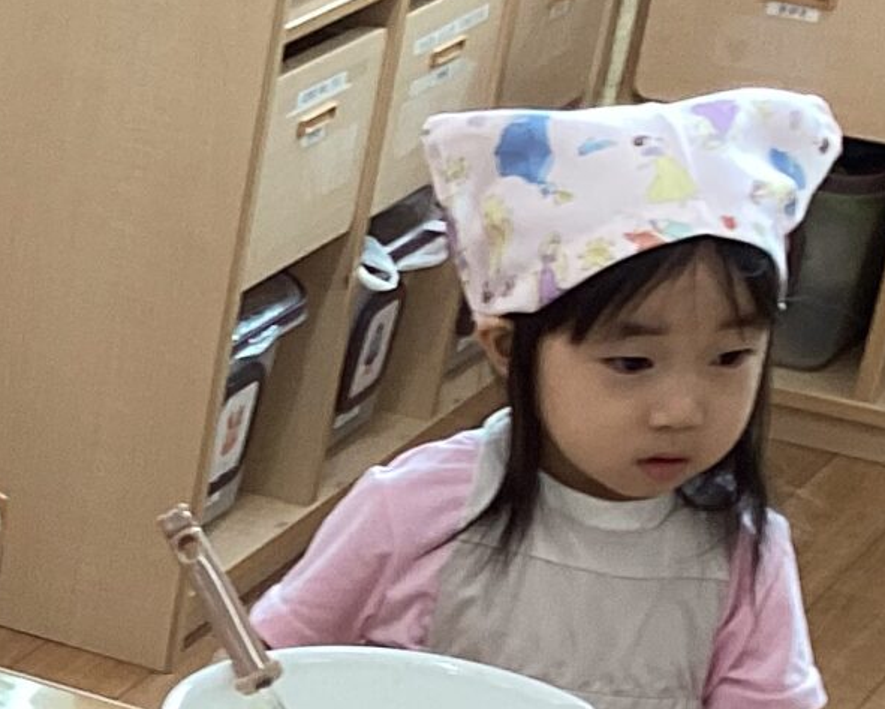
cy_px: 1192
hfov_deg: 13.8
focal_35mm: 131
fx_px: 3432
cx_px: -469
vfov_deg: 11.1
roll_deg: -3.4
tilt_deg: -33.6
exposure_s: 1/60
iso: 64
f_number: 2.4
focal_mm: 3.3
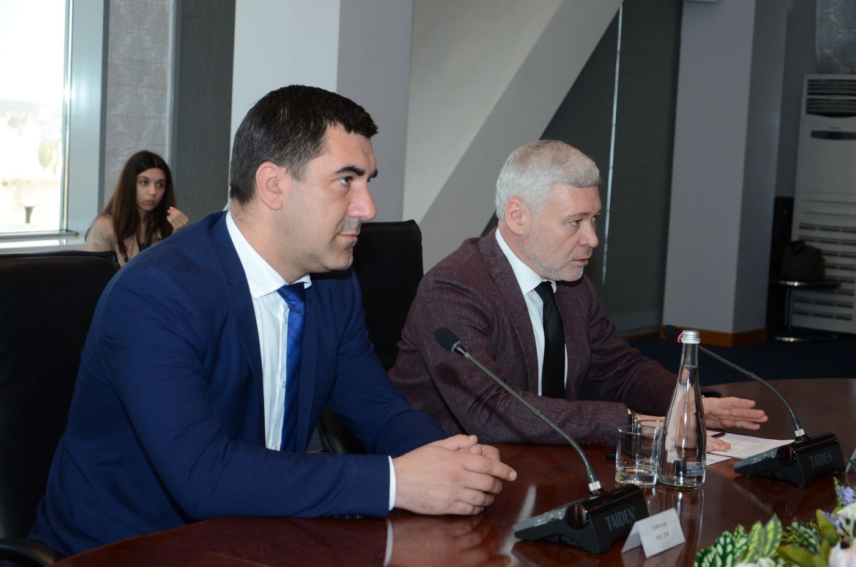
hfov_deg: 29.9
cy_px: 284
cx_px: 428
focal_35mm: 68
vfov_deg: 20.1
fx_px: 1602
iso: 640
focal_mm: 45
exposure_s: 1/250
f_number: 5
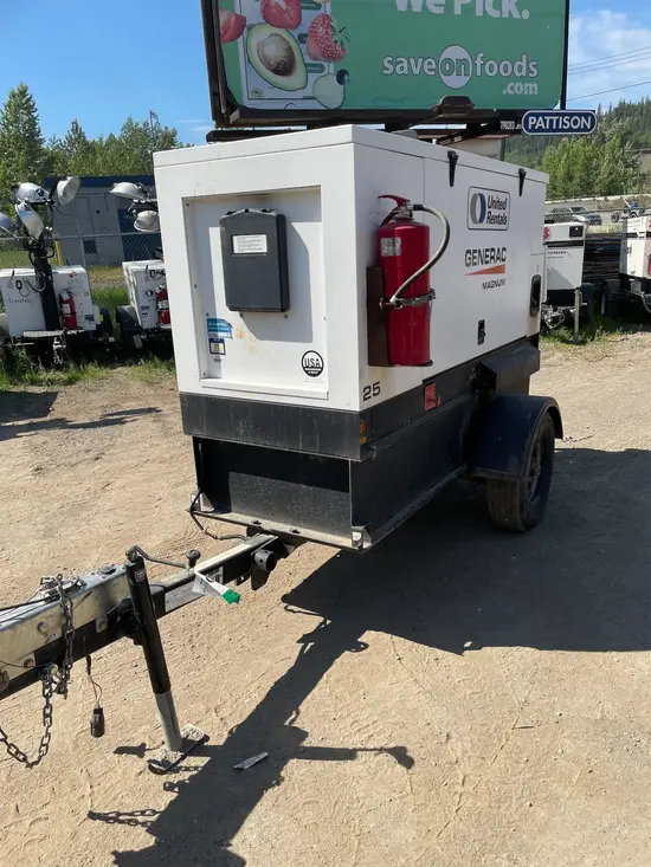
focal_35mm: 26
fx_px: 652
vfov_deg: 67.3
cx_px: 326
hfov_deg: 53.1
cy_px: 434
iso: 50
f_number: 1.6
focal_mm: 4.2
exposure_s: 1/4464
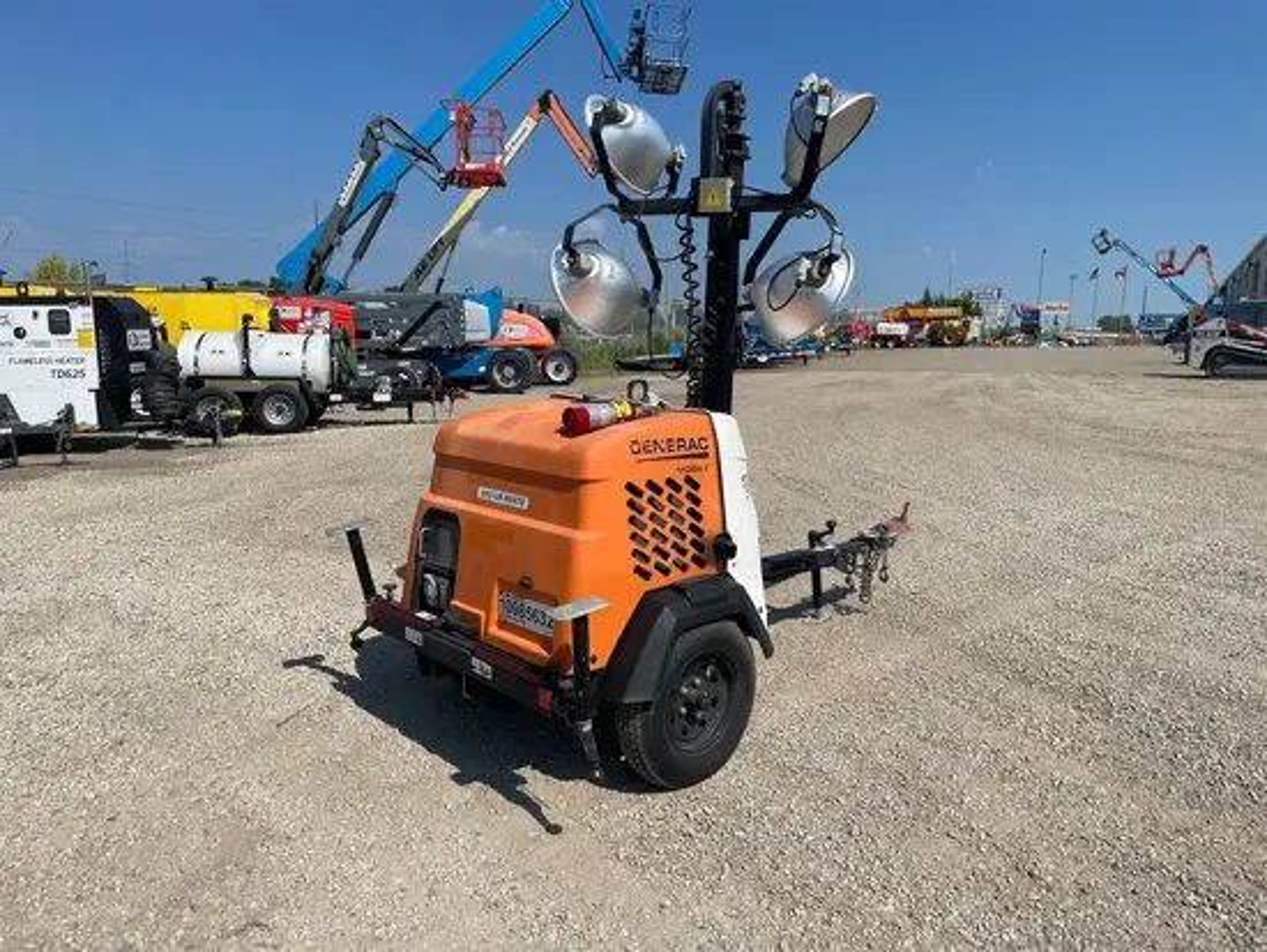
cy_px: 476
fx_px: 952
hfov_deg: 67.3
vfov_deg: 53.1
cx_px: 634
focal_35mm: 26
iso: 32
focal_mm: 4.2
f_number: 1.6
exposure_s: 1/5556
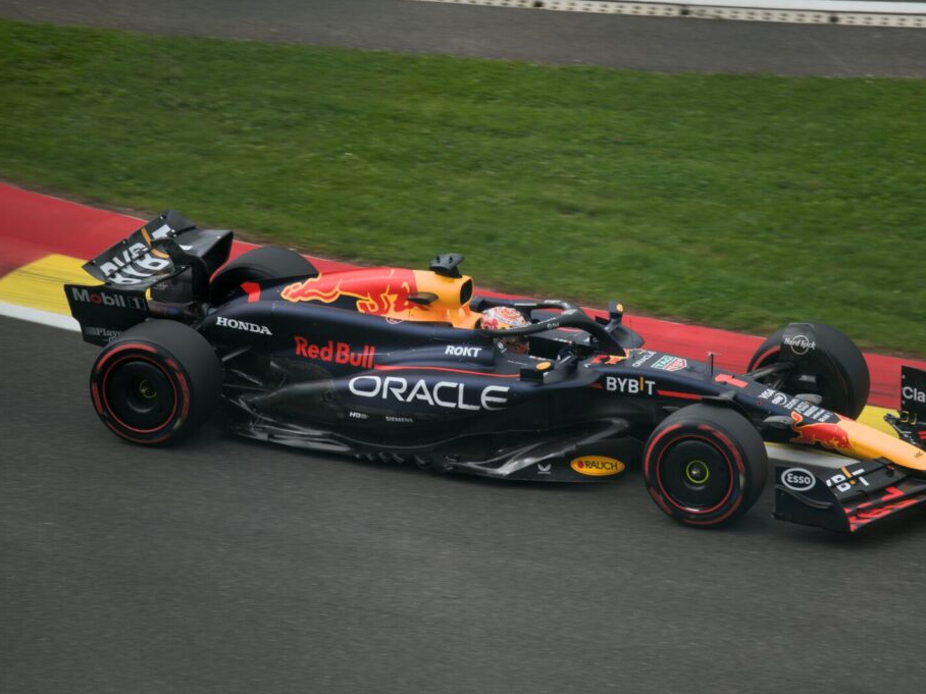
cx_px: 516
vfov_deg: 3.4
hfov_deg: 4.6
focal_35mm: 434
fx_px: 11610
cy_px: 346
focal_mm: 400
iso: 200
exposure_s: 1/640
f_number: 6.3
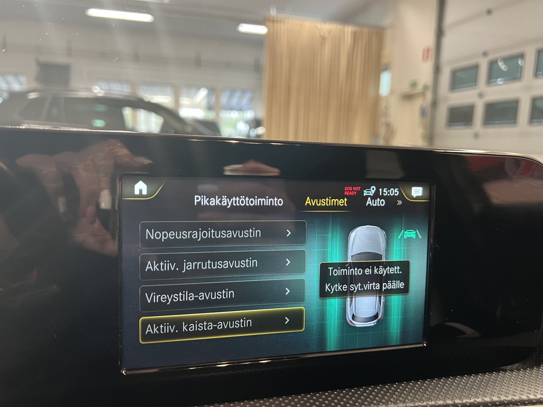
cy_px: 203
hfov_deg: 65.3
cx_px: 280
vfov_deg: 51.3
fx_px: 423
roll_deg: -2.1
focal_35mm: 27
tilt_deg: -8.8
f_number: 1.5
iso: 200
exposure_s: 1/50
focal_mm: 5.7
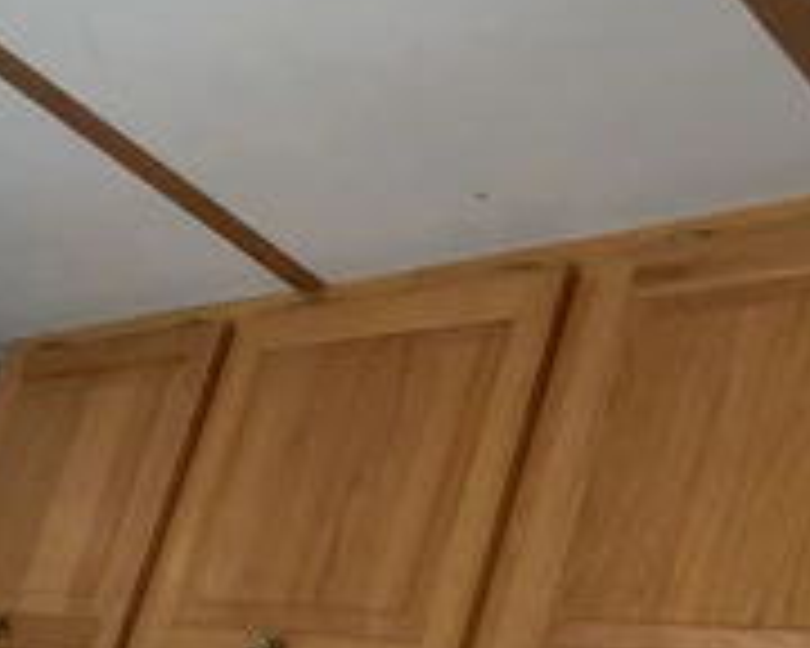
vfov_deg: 23.4
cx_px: 423
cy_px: 616
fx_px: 1510
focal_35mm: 63
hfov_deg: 30.0
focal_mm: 3
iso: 160
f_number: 1.8
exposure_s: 1/60
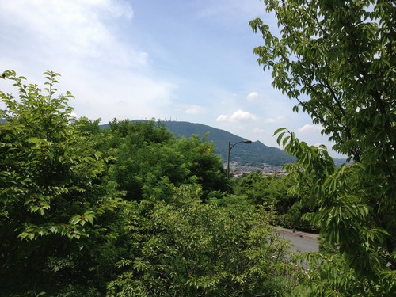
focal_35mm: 35
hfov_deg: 52.6
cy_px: 148
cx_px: 198
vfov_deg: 40.7
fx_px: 400
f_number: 2.4
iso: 50
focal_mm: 4.28
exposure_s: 1/1672
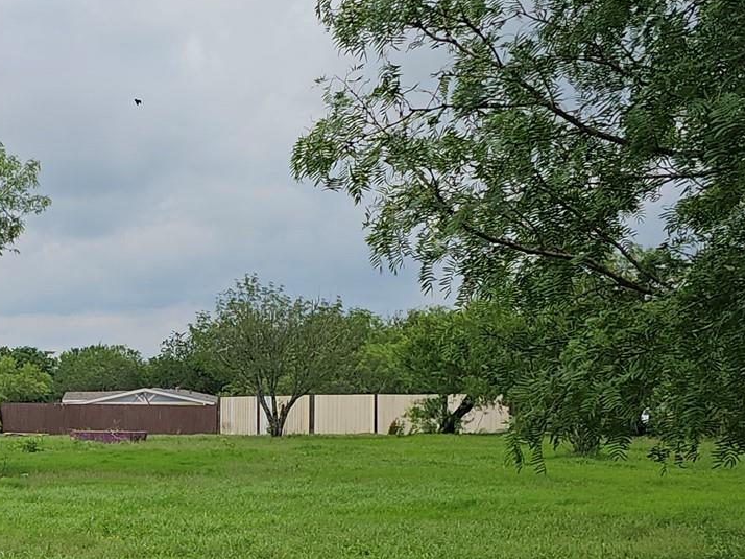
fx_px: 1420
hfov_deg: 26.8
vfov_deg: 22.0
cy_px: 427
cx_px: -97
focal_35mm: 66
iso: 10
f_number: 1.7
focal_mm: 6.3
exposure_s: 1/1307
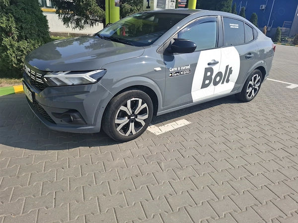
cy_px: 112
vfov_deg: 58.9
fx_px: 198
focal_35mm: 23
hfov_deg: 73.9
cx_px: 149
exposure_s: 1/1399
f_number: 1.8
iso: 50
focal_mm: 5.54
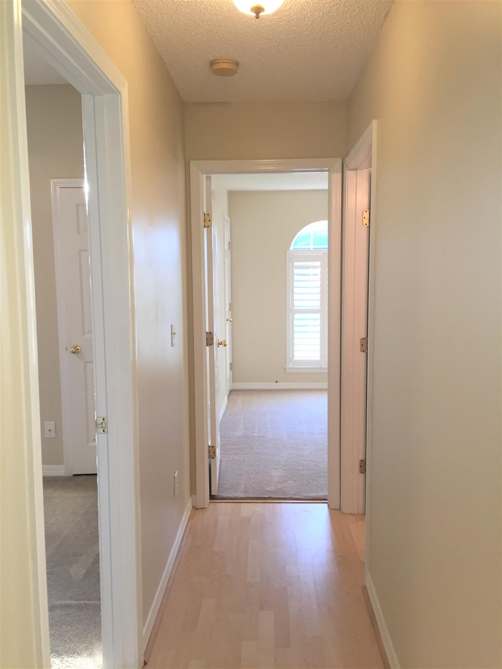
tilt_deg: -5.2
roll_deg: +0.4
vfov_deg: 61.7
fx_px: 561
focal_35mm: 29
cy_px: 334
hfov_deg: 48.2
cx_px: 251
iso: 40
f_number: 2.2
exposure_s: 1/30
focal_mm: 4.15
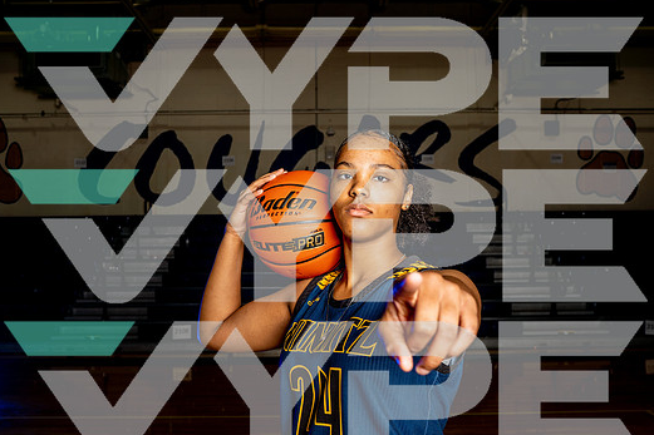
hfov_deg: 49.6
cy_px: 236
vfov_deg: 34.2
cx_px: 328
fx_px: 708
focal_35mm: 39
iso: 64
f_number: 6.3
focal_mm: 35
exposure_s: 1/250
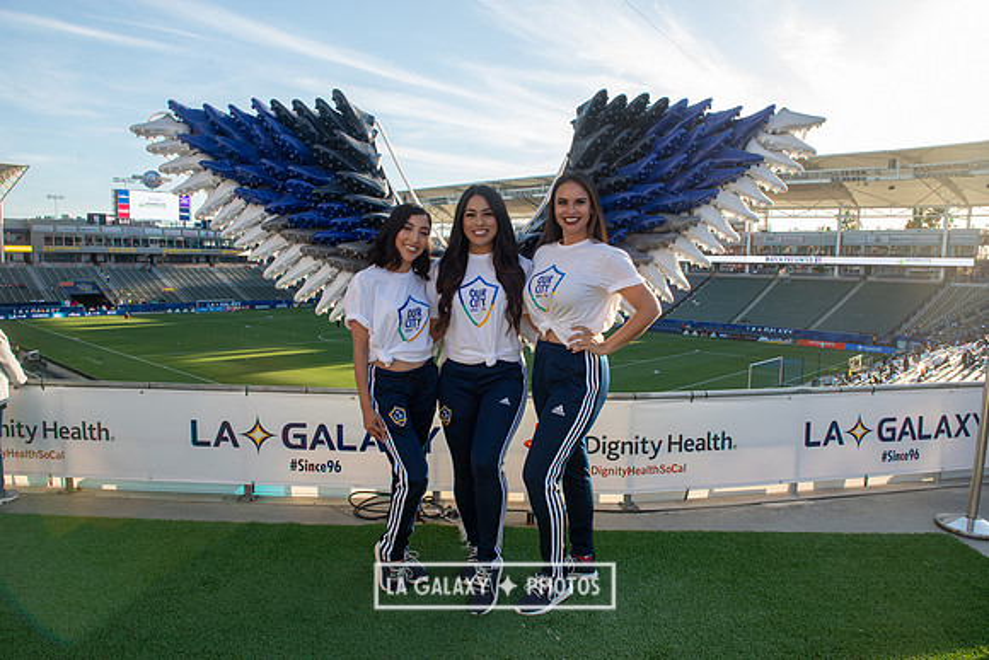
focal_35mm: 24
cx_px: 494
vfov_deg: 53.2
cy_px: 330
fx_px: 659
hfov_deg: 73.7
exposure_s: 1/160
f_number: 8
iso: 250
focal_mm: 24
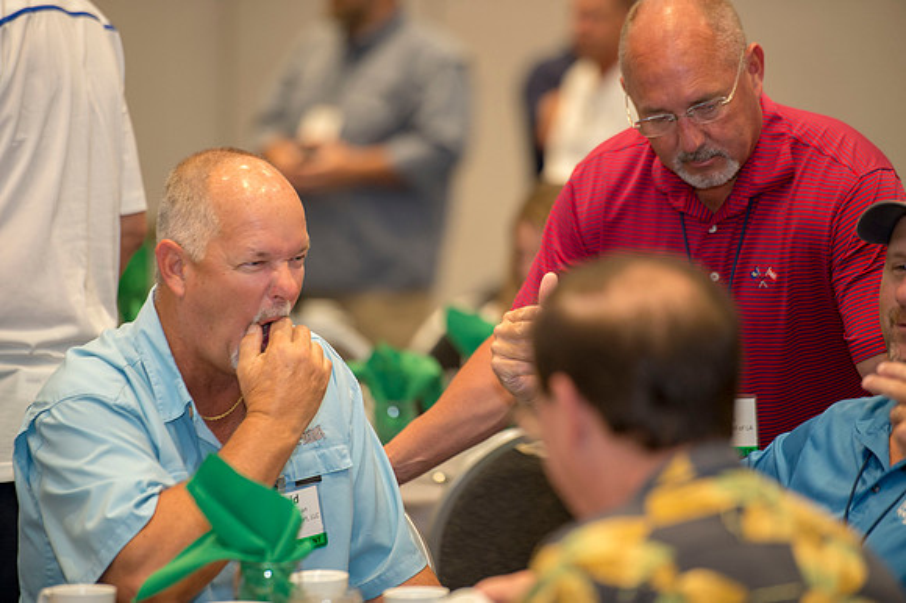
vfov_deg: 6.9
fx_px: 5030
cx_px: 453
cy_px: 302
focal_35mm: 200
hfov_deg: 10.3
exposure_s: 1/160
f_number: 2.8
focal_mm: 200
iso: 1600
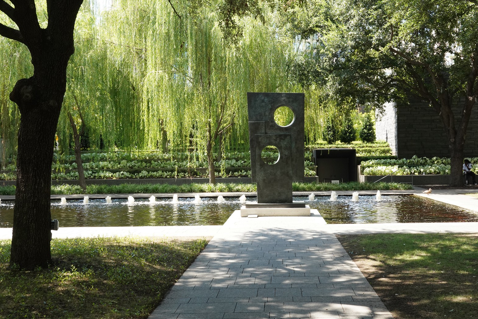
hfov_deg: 43.5
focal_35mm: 45
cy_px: 138
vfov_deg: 29.8
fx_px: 598
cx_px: 271
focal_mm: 35
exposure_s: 1/100
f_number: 18
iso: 1250
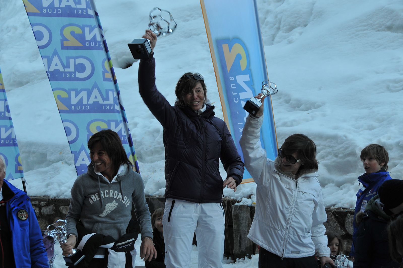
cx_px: 202
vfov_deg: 14.7
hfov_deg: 21.9
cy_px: 134
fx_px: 1040
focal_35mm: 93
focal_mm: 62
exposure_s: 1/100
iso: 400
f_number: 6.3
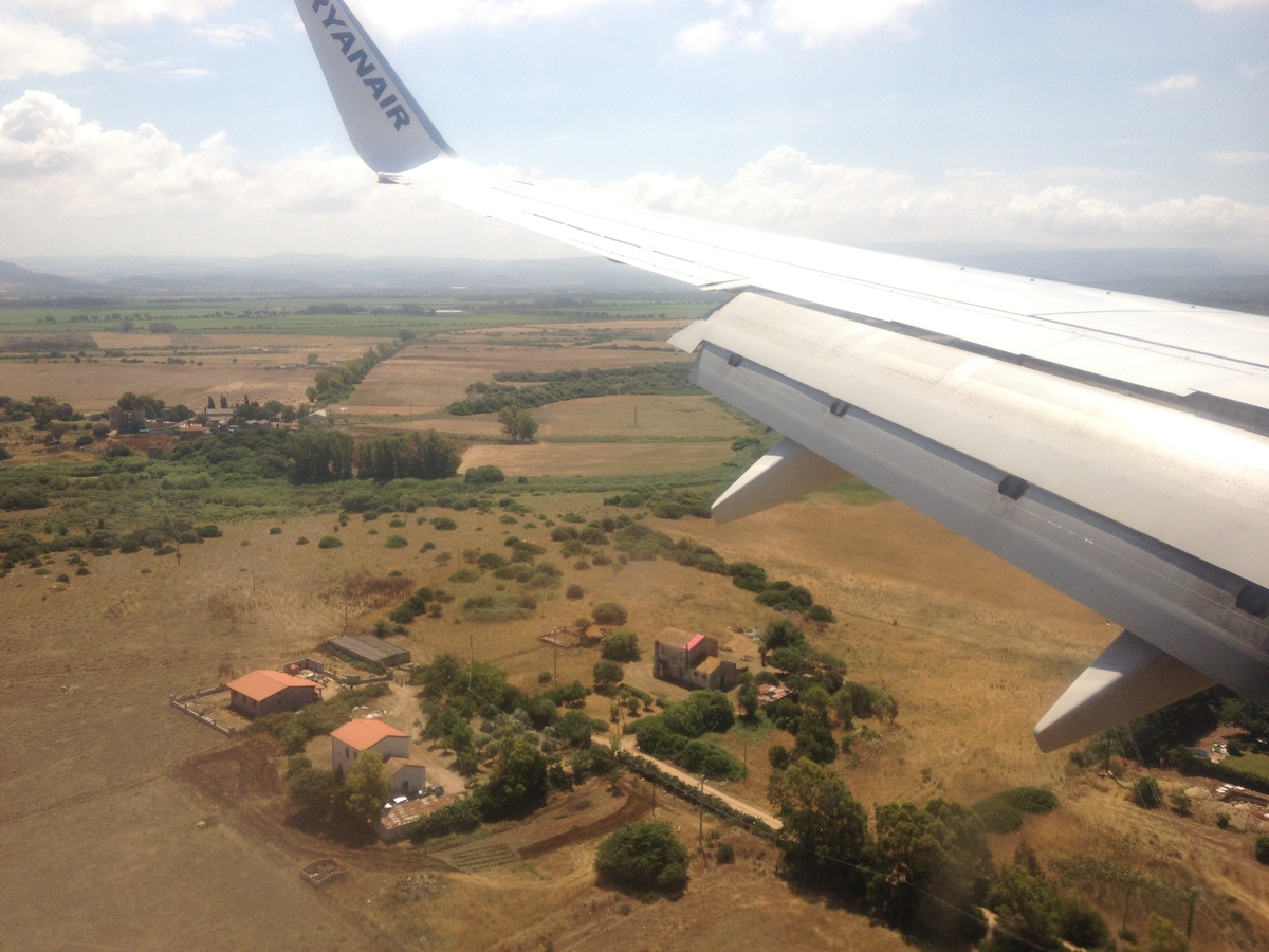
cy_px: 476
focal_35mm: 35
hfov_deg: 52.6
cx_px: 634
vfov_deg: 40.7
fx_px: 1283
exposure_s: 1/1416
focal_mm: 4.28
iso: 50
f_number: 2.4
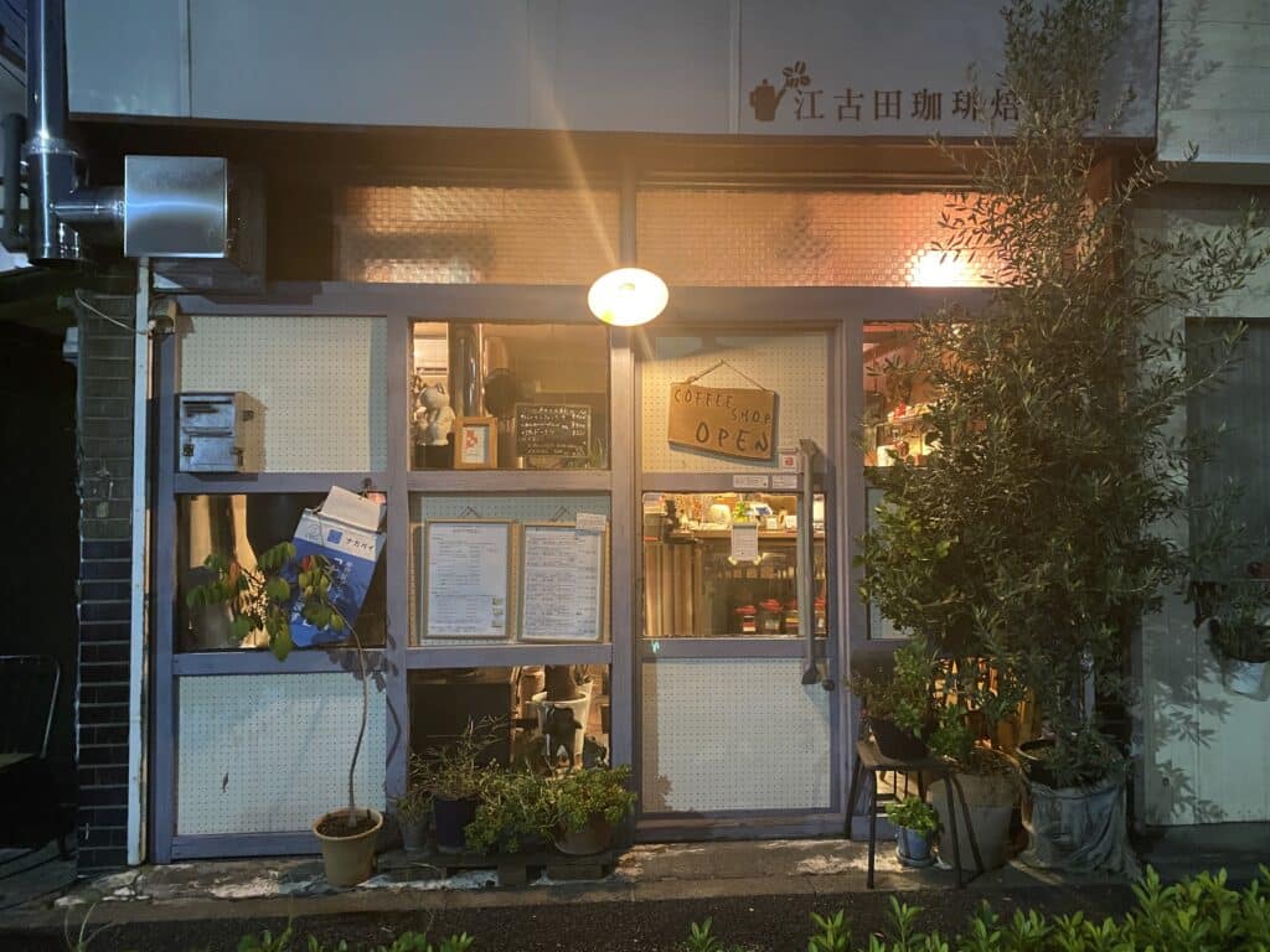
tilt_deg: +0.7
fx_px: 954
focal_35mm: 26
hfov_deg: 67.3
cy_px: 476
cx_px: 635
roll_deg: +0.0
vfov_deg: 53.1
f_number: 1.8
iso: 1000
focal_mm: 4.25
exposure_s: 1/25
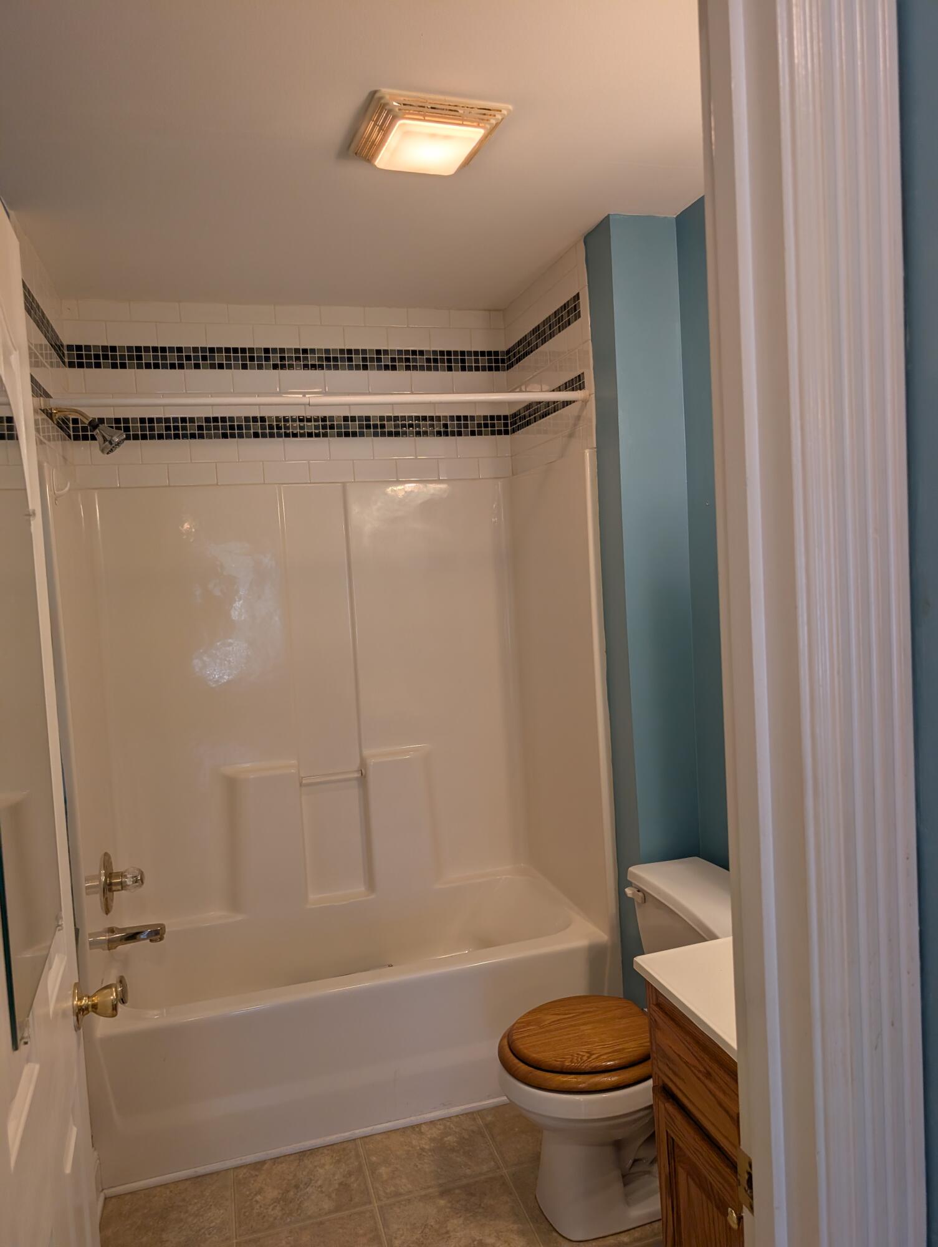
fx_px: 865
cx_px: 469
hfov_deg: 56.9
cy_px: 624
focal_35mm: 24
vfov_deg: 71.5
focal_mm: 6.9
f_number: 1.68
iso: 27
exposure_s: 1/120
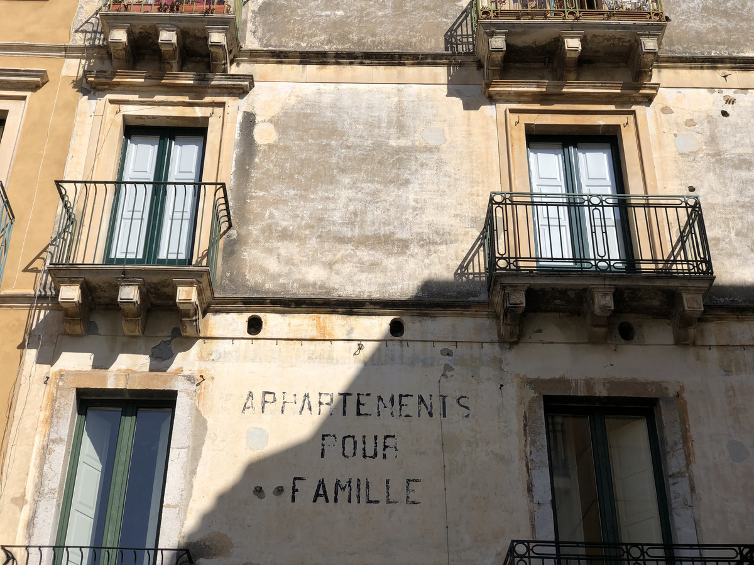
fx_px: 1133
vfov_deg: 28.0
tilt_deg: +34.0
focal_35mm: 52
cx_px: 377
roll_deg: +0.3
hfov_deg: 36.8
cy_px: 282
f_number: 2.4
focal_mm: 6
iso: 16
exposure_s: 1/2088
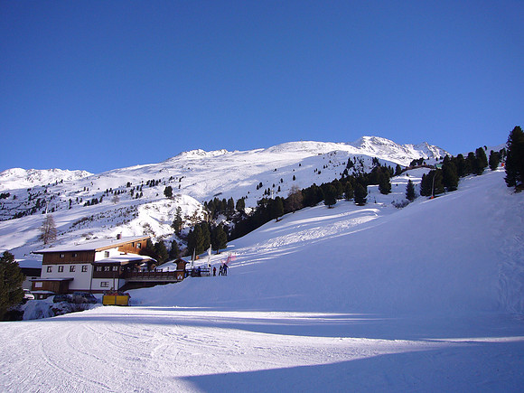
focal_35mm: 28
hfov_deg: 63.4
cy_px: 196
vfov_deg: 49.7
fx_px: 424
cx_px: 262
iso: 80
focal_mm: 4.6
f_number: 5.6
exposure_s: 1/400
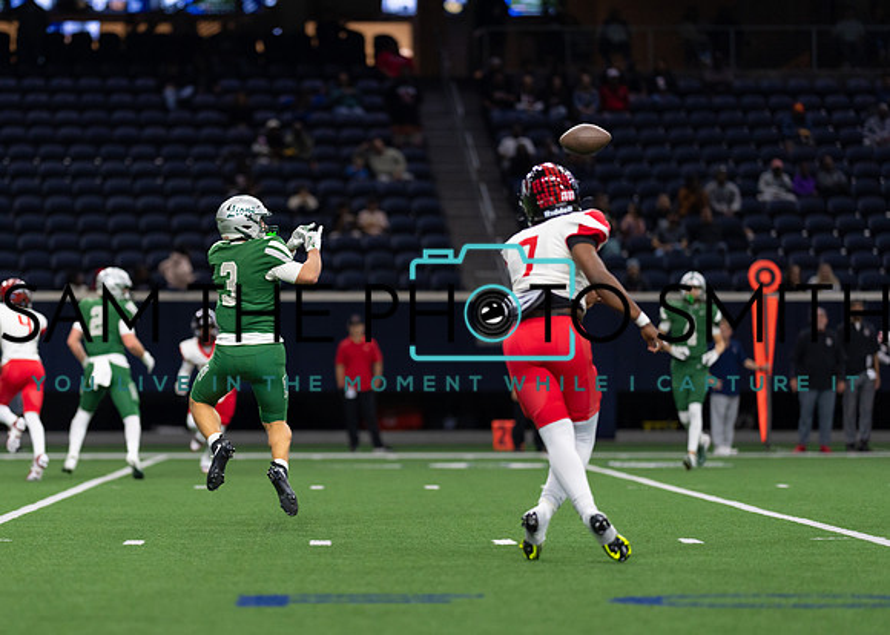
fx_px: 4406
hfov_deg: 11.5
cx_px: 320
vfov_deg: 8.2
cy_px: 350
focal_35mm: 174
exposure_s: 1/1600
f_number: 1.8
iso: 1000
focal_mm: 135
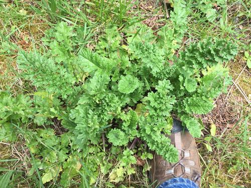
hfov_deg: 61.7
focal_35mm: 29
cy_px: 94
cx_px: 126
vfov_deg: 48.2
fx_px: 210
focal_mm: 4.15
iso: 32
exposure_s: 1/150
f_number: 2.2
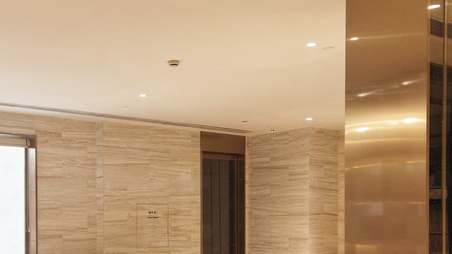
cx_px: 182
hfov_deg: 54.9
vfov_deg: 30.5
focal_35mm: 36
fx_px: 432
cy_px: 256
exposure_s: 4
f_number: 13
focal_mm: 8
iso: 100
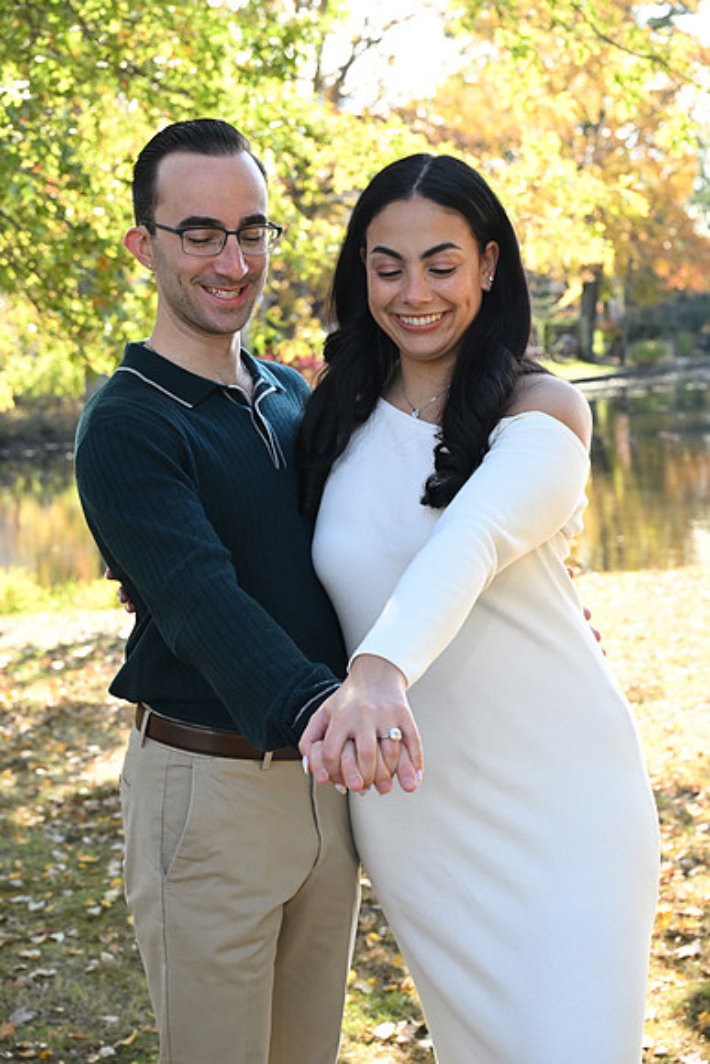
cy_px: 532
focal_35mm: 56
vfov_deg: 35.6
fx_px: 1656
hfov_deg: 24.2
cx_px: 355
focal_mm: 56
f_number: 6.3
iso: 200
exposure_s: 1/80
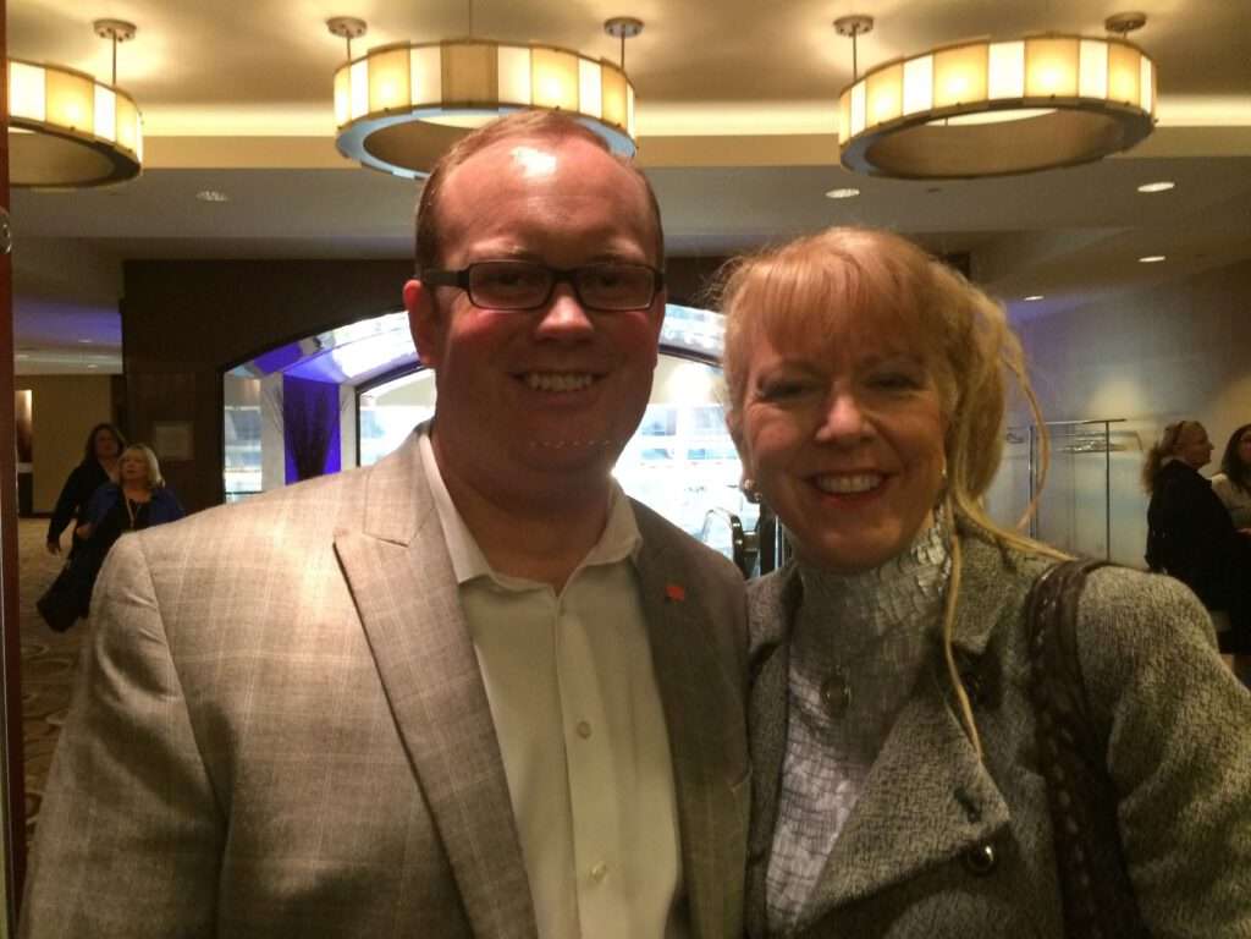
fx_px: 1084
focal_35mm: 30
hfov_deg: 60.0
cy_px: 470
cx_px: 626
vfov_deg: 46.8
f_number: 2.2
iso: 250
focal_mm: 4.12
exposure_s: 1/30
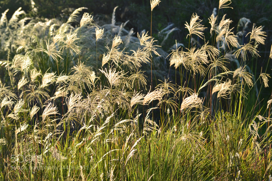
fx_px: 1643
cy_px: 90
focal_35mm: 218
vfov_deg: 6.3
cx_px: 136
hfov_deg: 9.5
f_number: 10
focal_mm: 145
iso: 400
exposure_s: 1/250
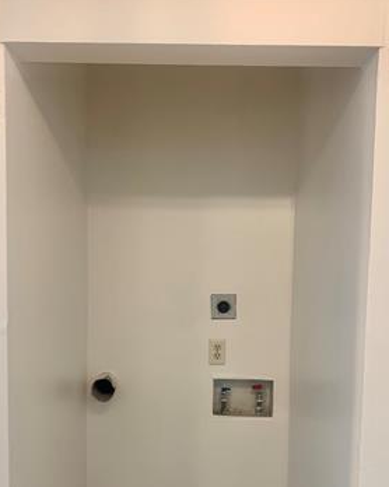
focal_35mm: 35
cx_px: 193
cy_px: 327
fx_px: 504
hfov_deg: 42.2
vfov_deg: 50.6
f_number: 1.8
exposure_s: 1/60
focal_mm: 4.25
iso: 100
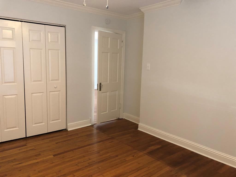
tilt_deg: -8.2
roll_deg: -1.1
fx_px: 191
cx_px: 118
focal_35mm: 28
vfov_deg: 49.7
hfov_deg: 63.4
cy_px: 88
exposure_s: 1/13
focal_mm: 3.99
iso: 100
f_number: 1.8
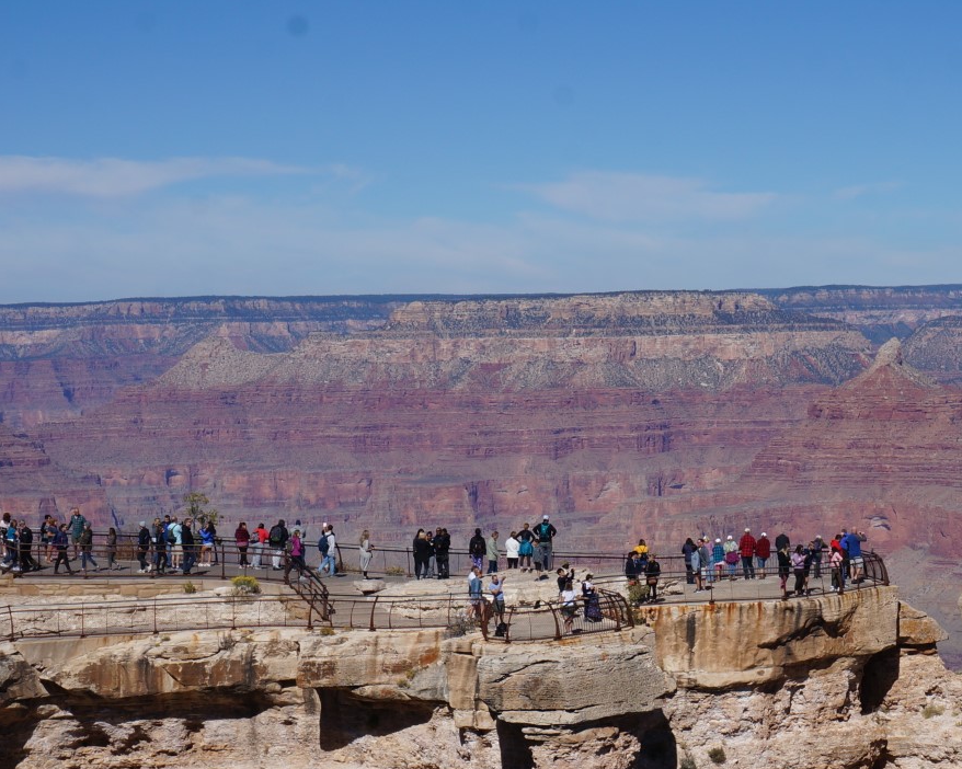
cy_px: 501
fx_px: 2700
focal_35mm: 95
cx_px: 787
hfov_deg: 20.0
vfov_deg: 16.2
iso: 100
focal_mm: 37
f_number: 13
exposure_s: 1/250
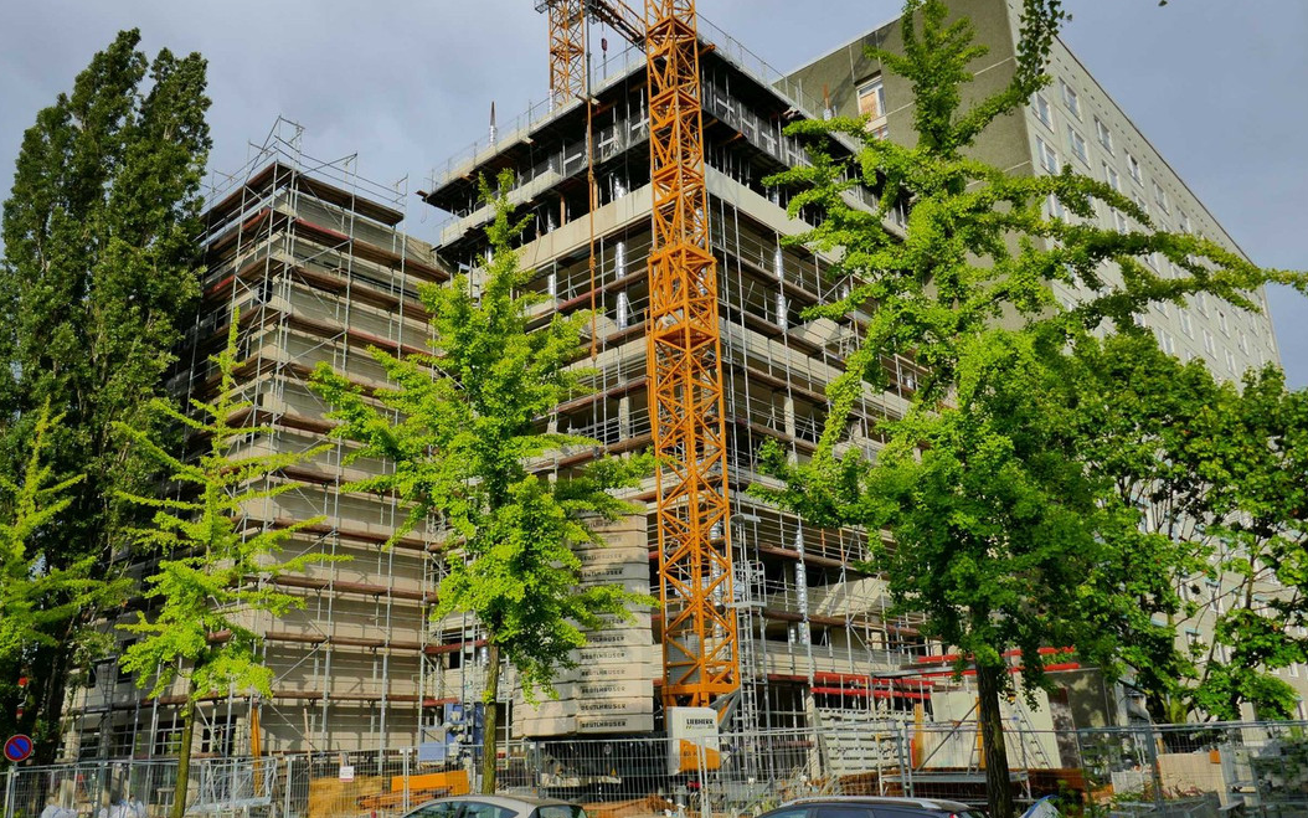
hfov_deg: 64.6
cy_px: 426
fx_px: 1034
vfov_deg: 43.1
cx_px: 648
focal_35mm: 29
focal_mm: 9.1
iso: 500
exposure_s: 1/1000
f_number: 4
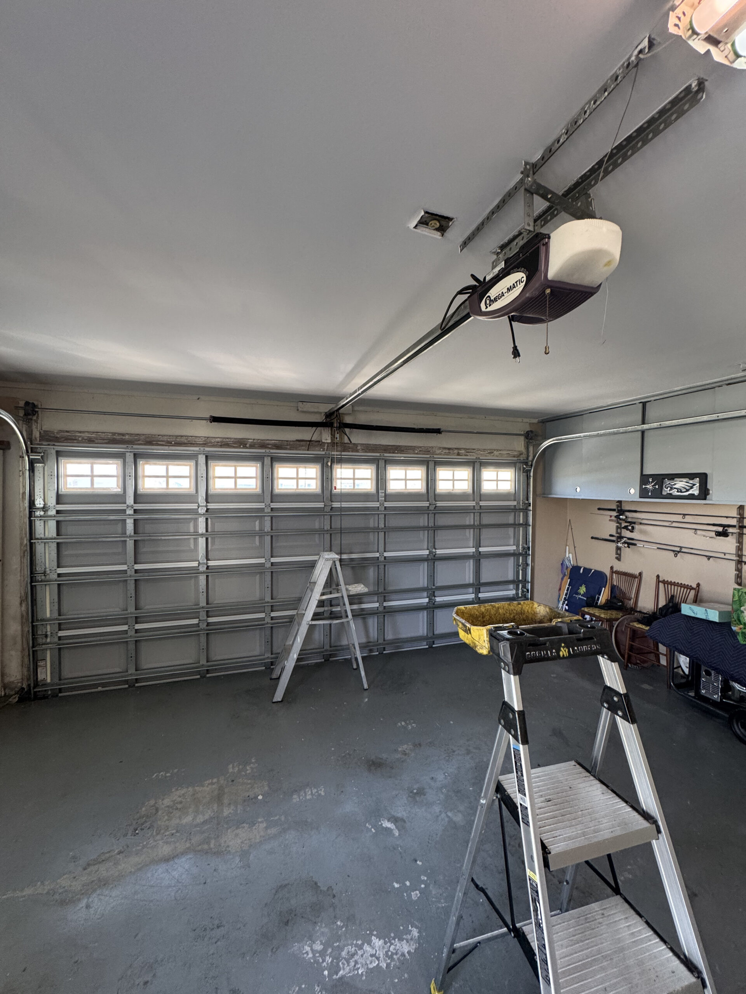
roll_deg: +0.2
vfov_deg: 102.1
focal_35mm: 14
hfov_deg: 85.7
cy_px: 497
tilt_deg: -2.5
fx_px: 402
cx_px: 373
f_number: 2.2
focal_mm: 2.22
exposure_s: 1/60
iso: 200
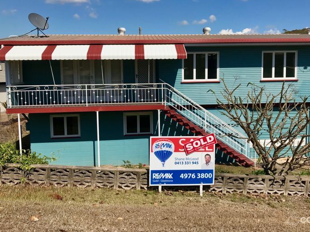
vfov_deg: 42.8
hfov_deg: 55.3
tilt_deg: -6.0
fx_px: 295
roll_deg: +0.8
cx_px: 166
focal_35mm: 33
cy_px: 99
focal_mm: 3.99
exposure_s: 1/4167
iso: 20
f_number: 1.8
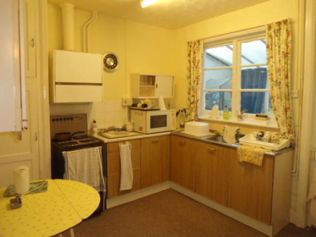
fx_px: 237
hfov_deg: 67.3
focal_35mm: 26
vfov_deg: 53.0
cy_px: 118
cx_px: 158
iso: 200
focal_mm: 4.7
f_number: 2.8
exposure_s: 1/30
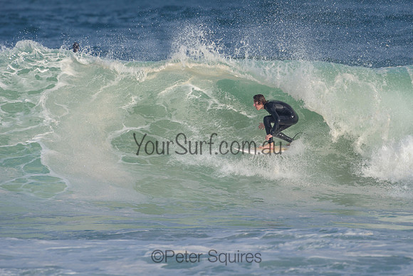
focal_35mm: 613
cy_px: 132
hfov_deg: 3.4
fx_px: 7029
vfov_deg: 2.2
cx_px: 252
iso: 180
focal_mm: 500
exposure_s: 1/2000
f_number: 5.6
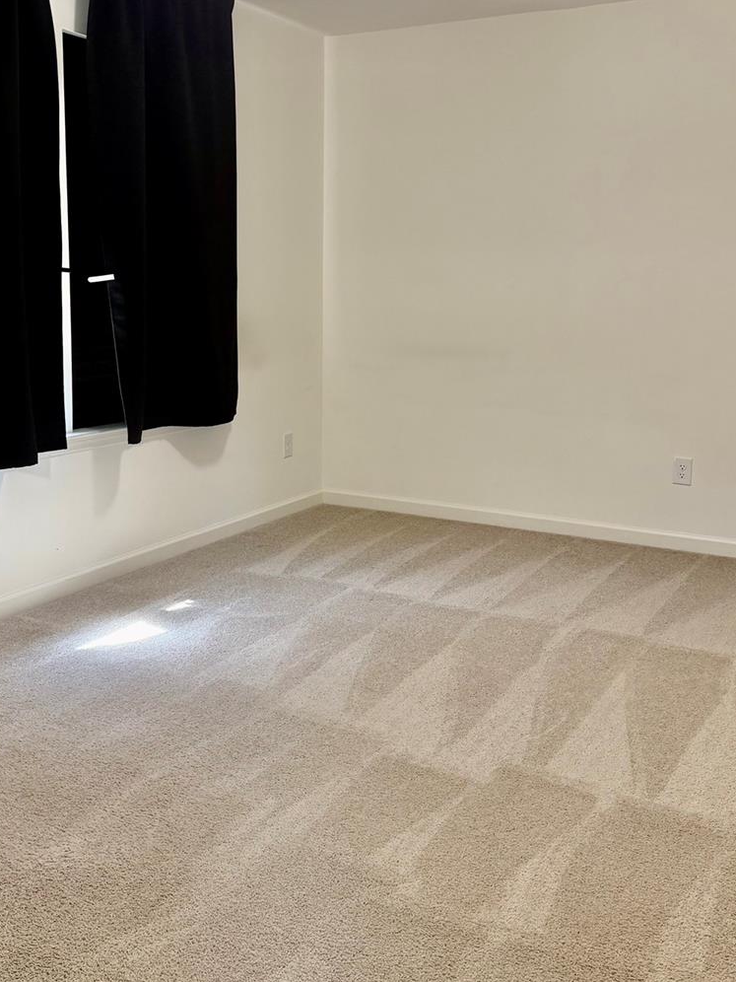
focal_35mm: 37
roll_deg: -0.2
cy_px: 393
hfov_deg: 38.7
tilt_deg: -6.2
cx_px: 349
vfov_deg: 49.8
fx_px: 1049
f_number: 1.78
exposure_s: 1/60
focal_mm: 6.76
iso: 200
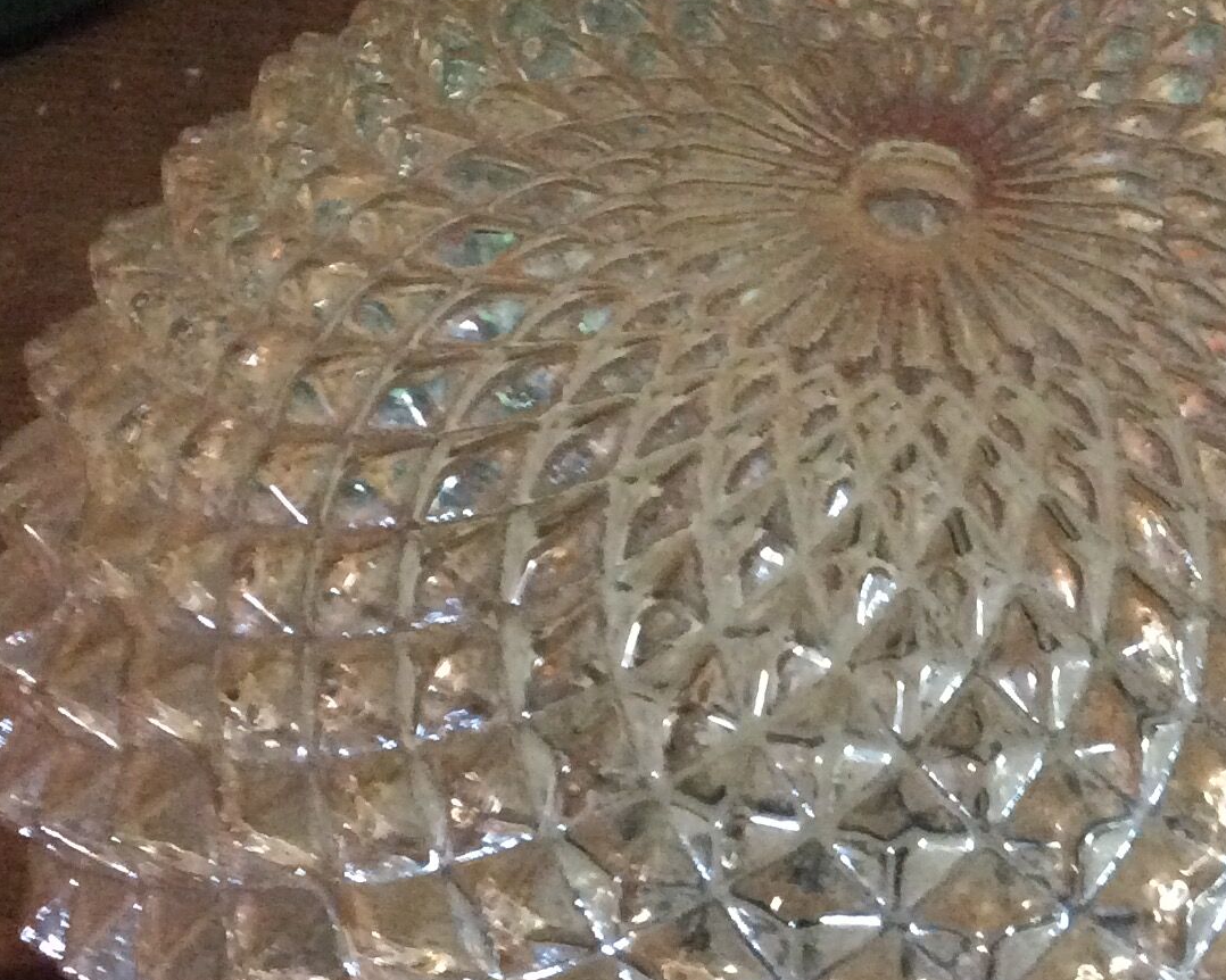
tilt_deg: -48.3
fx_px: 2721
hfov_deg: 25.3
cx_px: 779
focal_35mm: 75
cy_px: 470
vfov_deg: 20.4
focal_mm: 3.3
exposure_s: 1/17
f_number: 2.4
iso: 400
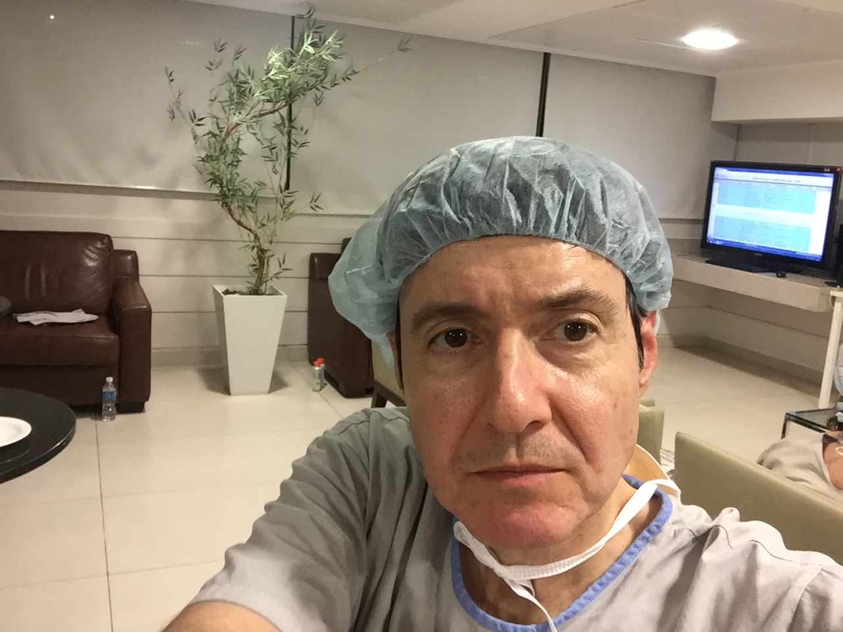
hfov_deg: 58.4
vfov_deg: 45.4
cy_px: 316
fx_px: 755
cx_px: 422
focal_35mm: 31
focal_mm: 2.65
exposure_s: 1/30
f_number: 2.2
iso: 160
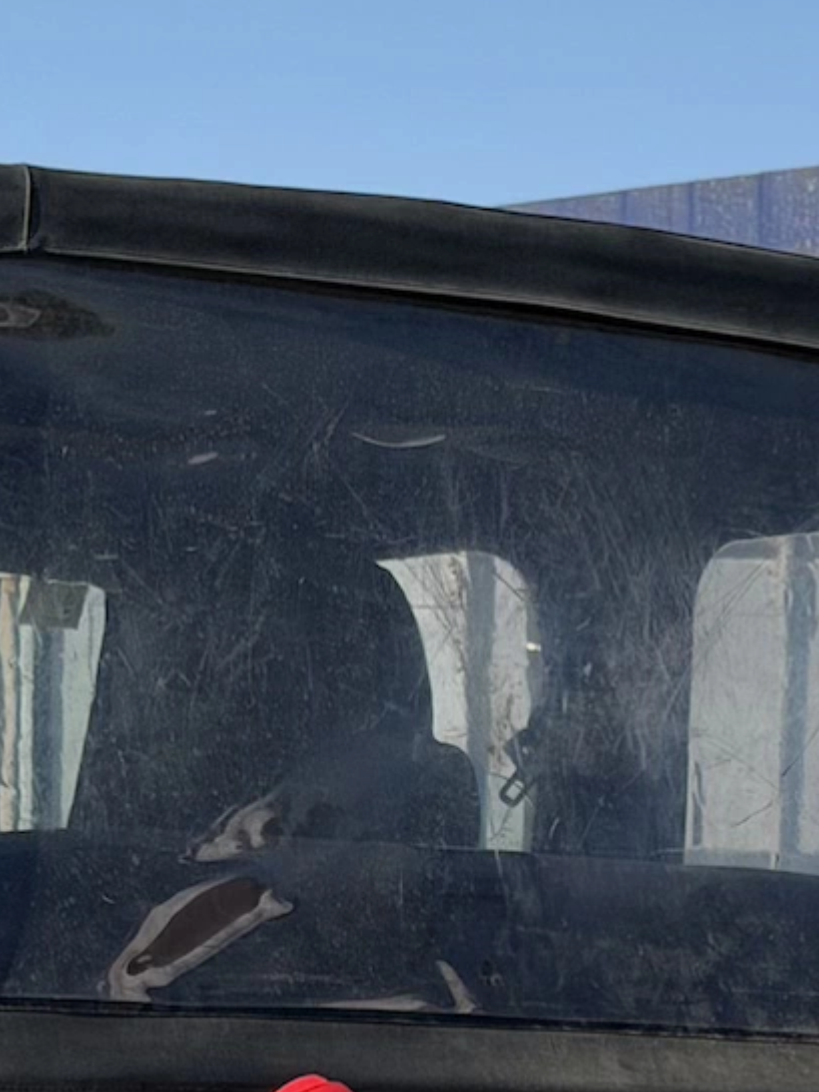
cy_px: 1306
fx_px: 5329
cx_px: 923
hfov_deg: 8.7
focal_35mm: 169
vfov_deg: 11.5
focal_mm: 6.76
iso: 80
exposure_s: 1/4329
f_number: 1.78
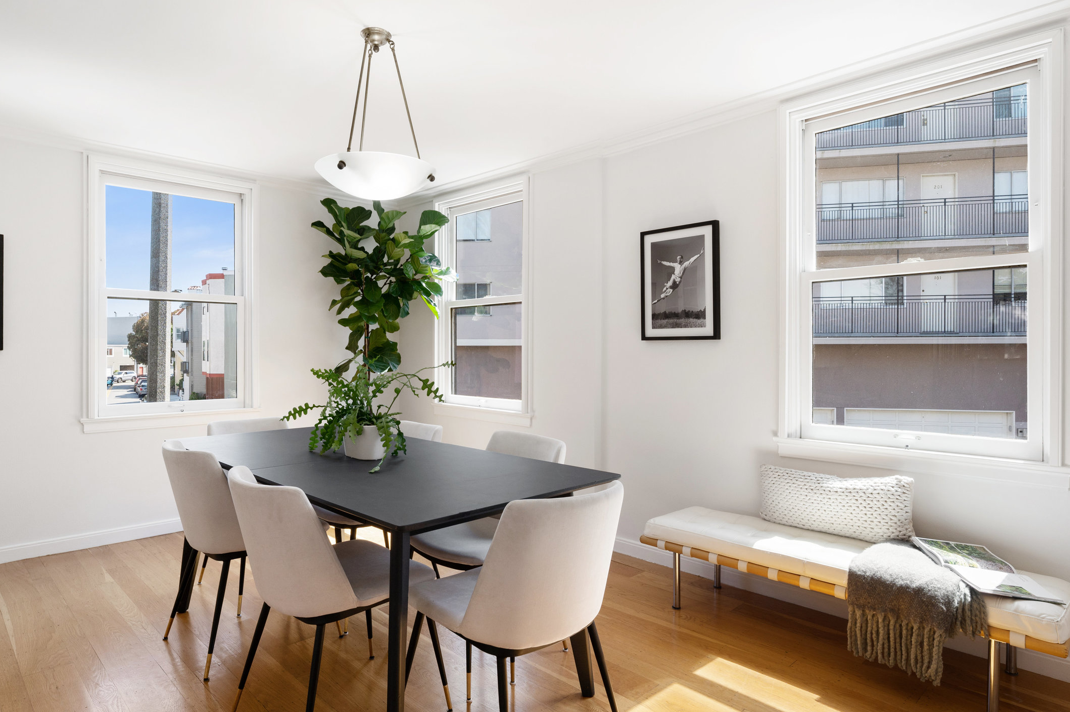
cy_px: 415
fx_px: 594
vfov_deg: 61.5
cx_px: 505
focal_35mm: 20
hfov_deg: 83.9
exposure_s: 1/60
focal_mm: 17
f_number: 9
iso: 200
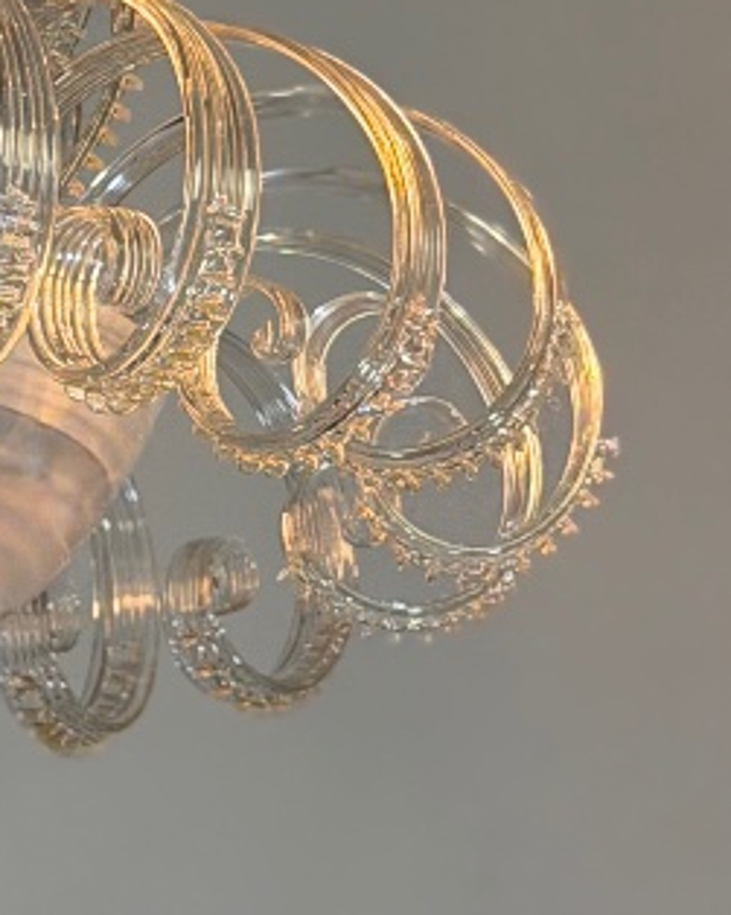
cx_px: -361
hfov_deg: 8.4
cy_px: -58
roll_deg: +0.2
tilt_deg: +22.1
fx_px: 4843
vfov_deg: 10.7
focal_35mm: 179
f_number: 1.78
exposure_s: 1/100
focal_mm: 6.76
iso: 100
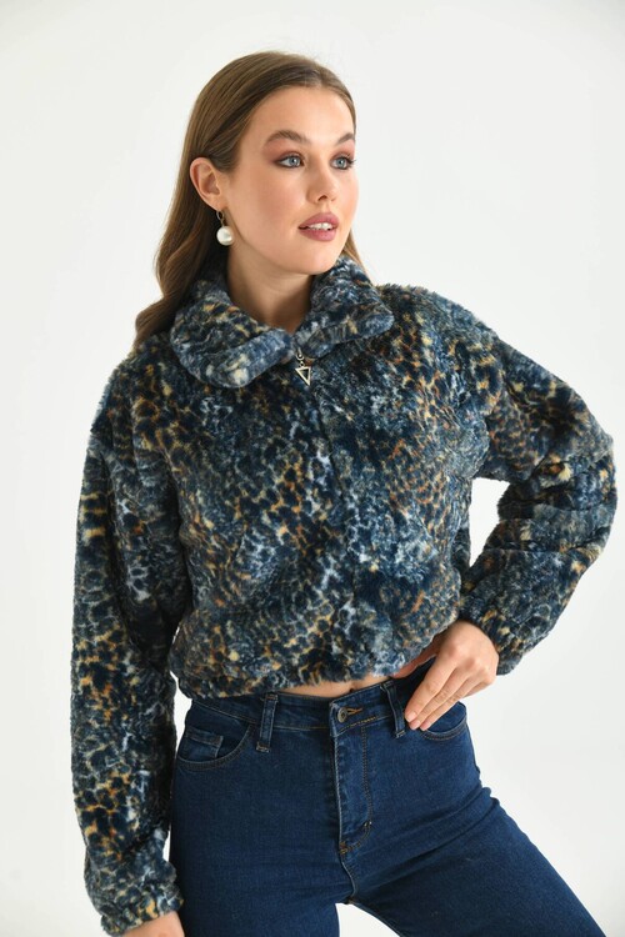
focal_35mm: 68
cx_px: 312
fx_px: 1771
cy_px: 468
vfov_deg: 29.7
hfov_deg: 20.0
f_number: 5.6
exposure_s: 1/125
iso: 160
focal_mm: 68
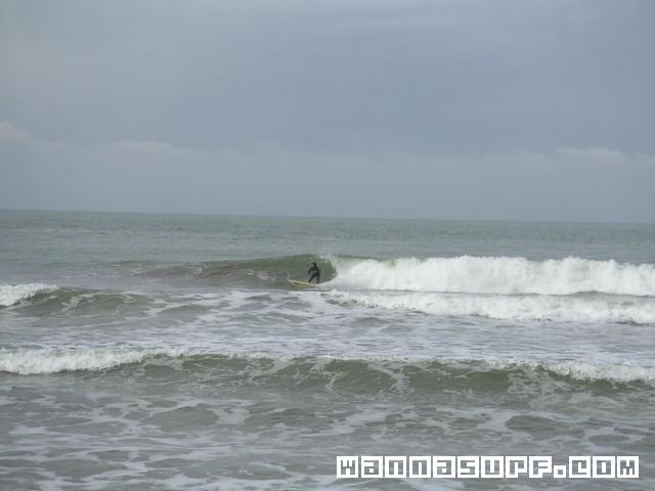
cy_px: 246
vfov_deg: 13.3
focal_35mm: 111
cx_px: 328
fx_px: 2100
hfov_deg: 17.7
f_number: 8
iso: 50
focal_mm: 17.1
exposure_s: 1/180
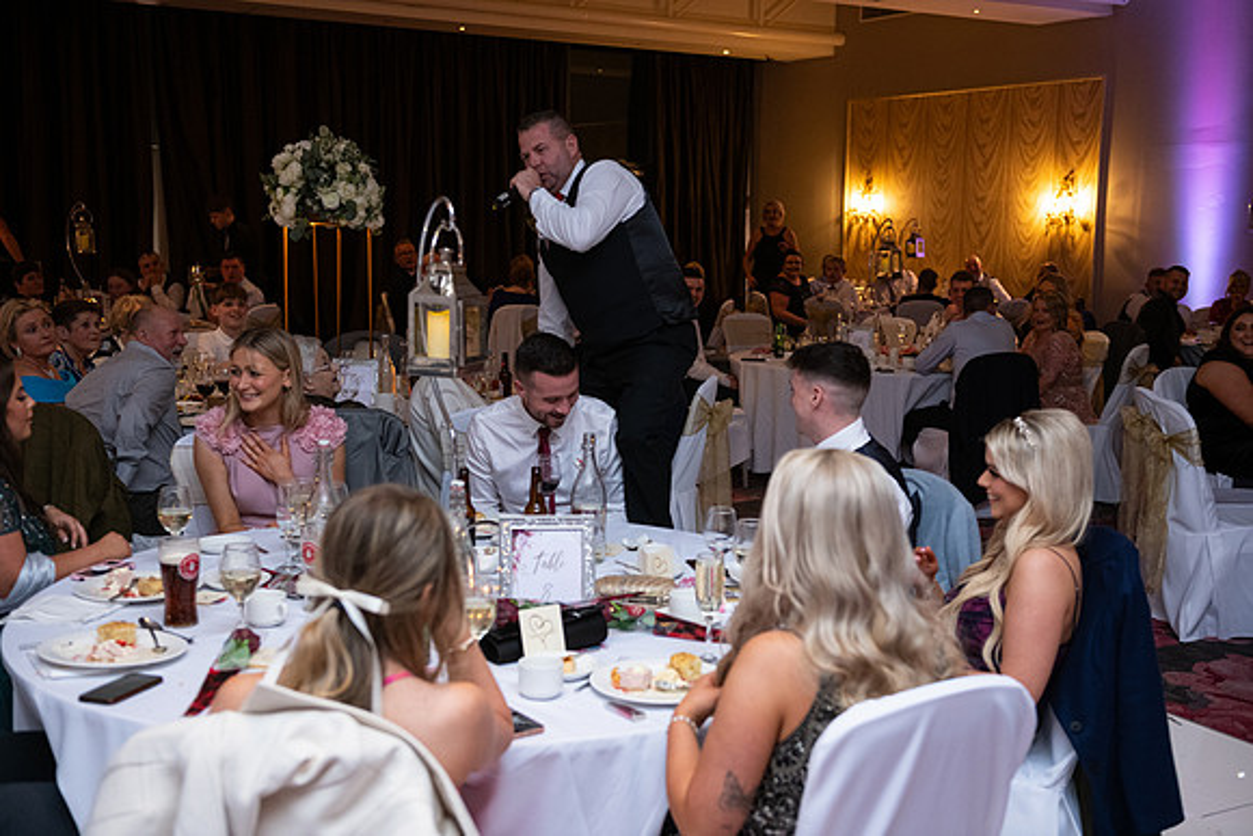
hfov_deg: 46.4
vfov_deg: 31.9
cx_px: 626
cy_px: 418
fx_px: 1462
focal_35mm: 42
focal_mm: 42
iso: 1000
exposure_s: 1/160
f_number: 3.5
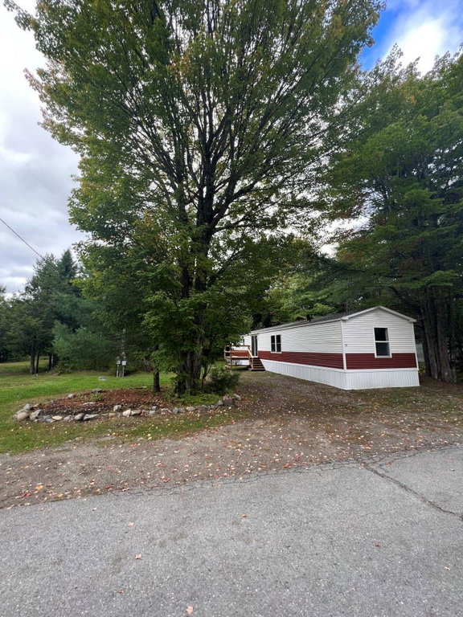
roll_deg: -0.4
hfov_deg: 89.9
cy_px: 308
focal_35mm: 13
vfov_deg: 106.2
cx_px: 232
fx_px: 232
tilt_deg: +9.1
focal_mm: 1.57
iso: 32
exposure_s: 1/122
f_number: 1.8
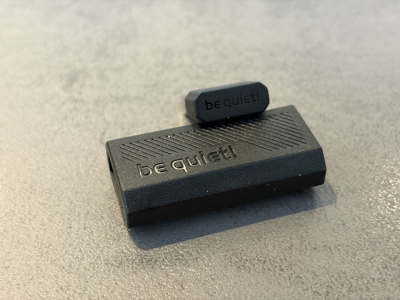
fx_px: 601
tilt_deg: -43.6
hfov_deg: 36.8
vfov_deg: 28.0
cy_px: 150
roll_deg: +0.1
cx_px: 200
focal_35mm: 52
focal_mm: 5.96
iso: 200
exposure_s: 1/40
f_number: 1.6
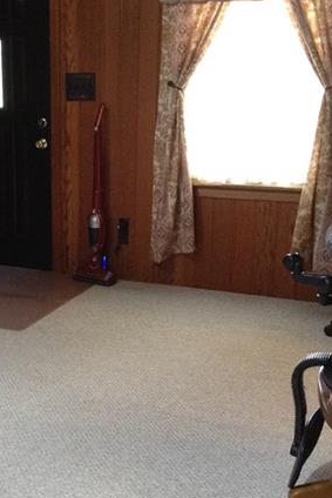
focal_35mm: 62
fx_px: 857
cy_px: 243
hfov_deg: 21.6
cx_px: 63
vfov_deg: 32.4
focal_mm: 3.3
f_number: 2.4
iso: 200
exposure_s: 1/24
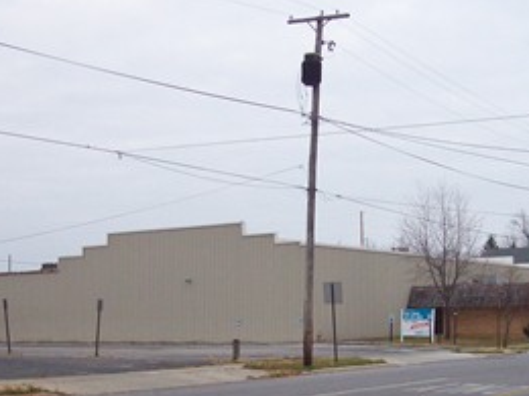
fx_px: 947
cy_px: 268
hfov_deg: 31.2
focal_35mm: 62
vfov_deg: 23.5
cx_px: 283
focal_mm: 6
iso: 80
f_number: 2.7
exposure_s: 1/112
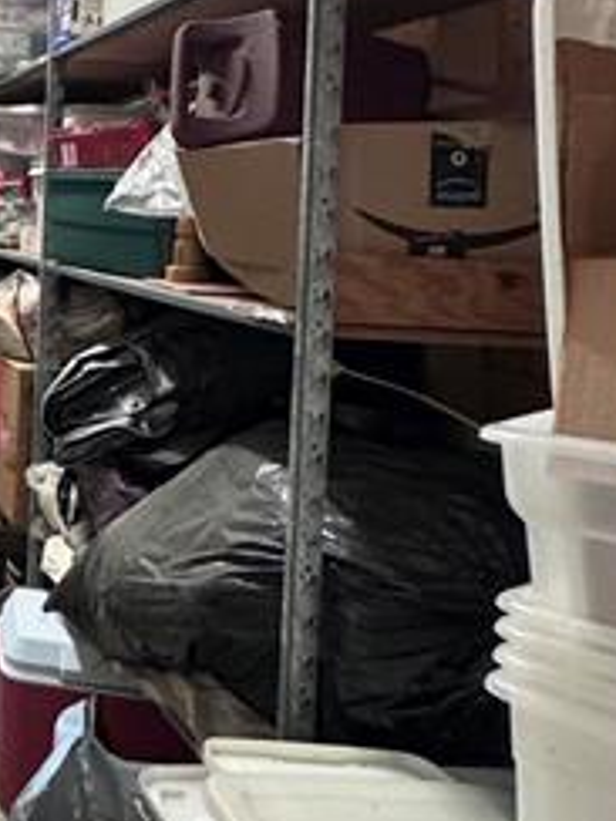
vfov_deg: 41.6
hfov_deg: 27.2
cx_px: -199
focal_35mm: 44
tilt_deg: +0.1
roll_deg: -1.0
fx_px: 1044
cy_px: 199
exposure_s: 1/60
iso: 640
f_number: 2.2
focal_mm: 2.22
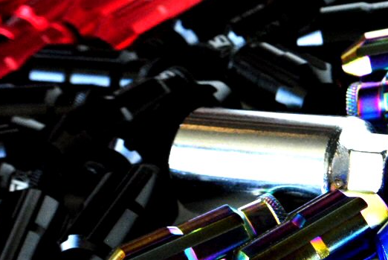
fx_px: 1704
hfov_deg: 12.9
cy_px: 66
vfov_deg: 8.7
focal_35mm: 158
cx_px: 362
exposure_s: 1/80
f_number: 11
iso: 1600
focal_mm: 55
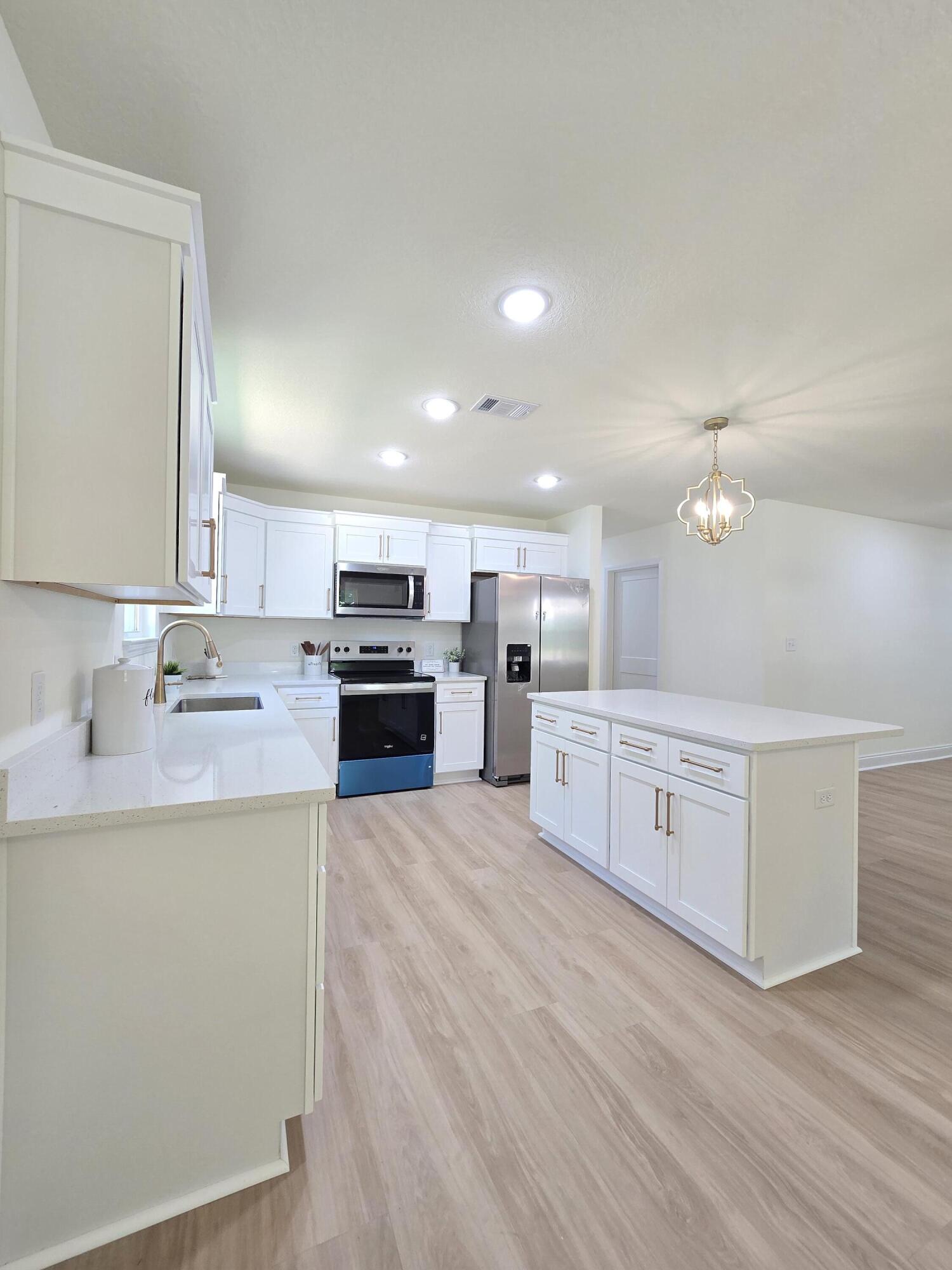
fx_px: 477
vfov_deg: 106.2
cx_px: 476
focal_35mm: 13
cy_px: 635
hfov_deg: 89.9
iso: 125
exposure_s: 1/60
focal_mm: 2.2
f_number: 2.2
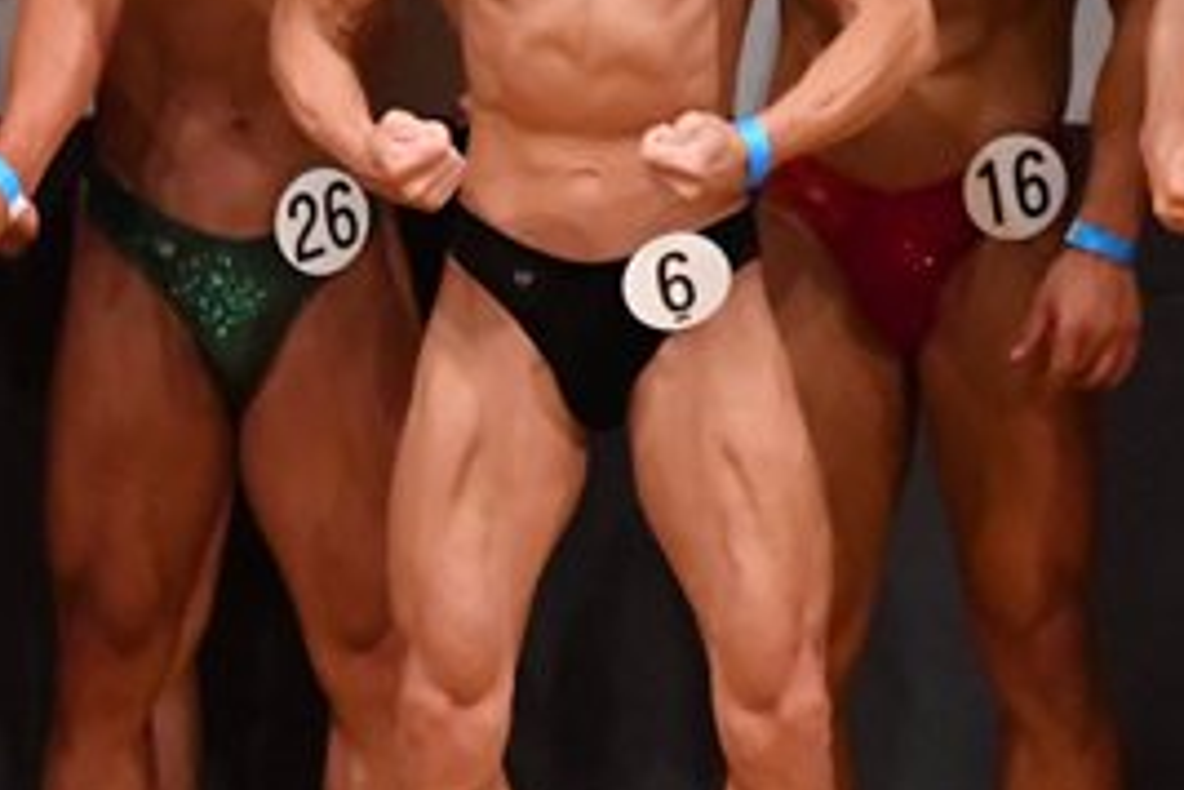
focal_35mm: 784
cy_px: 328
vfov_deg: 1.8
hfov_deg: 2.6
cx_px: -109
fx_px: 25783
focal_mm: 180
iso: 9000
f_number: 5.6
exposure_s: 1/400
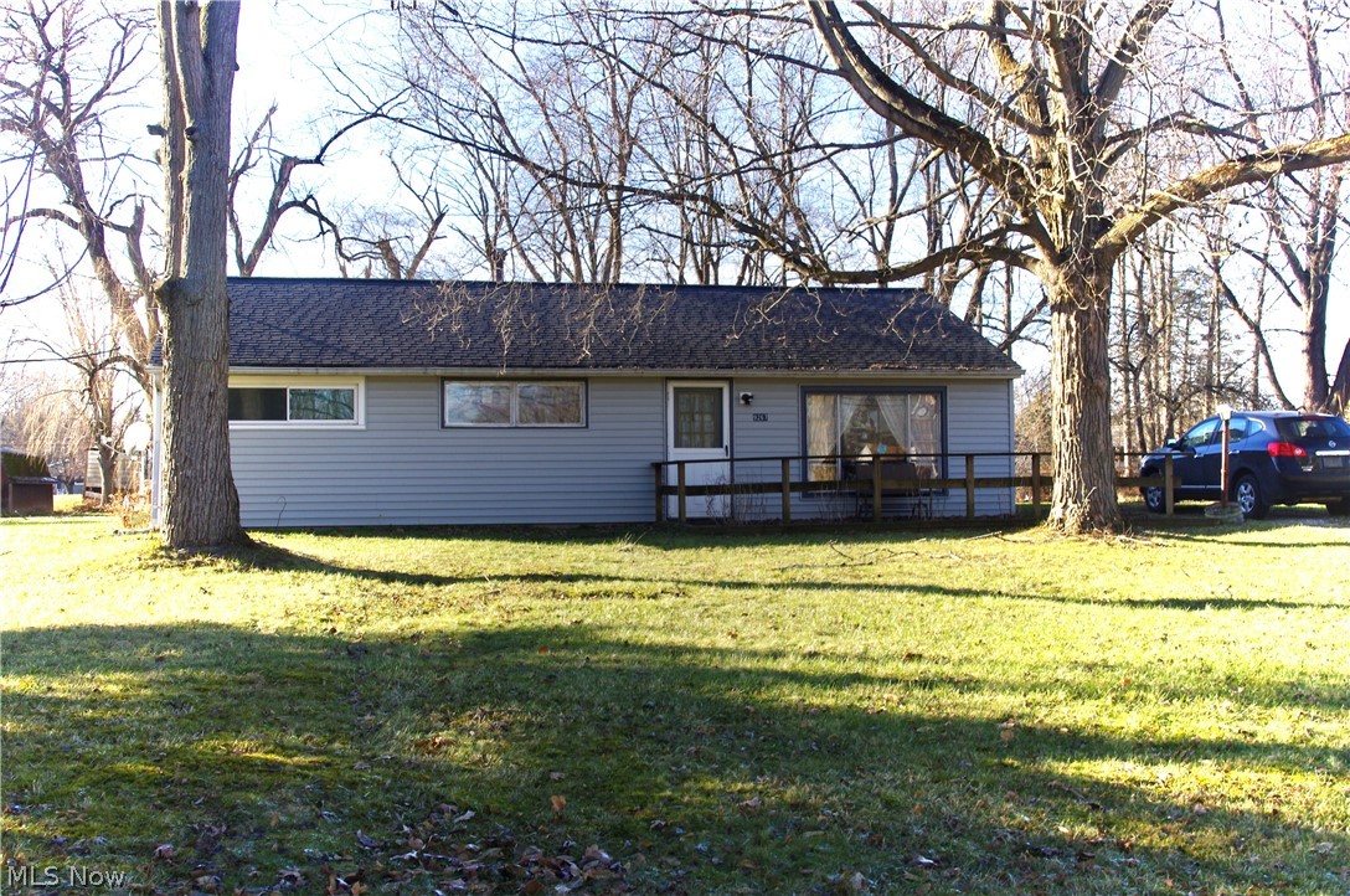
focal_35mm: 42
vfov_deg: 31.8
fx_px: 1573
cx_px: 675
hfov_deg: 46.5
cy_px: 448
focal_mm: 28.13
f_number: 11
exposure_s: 1/80
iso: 200
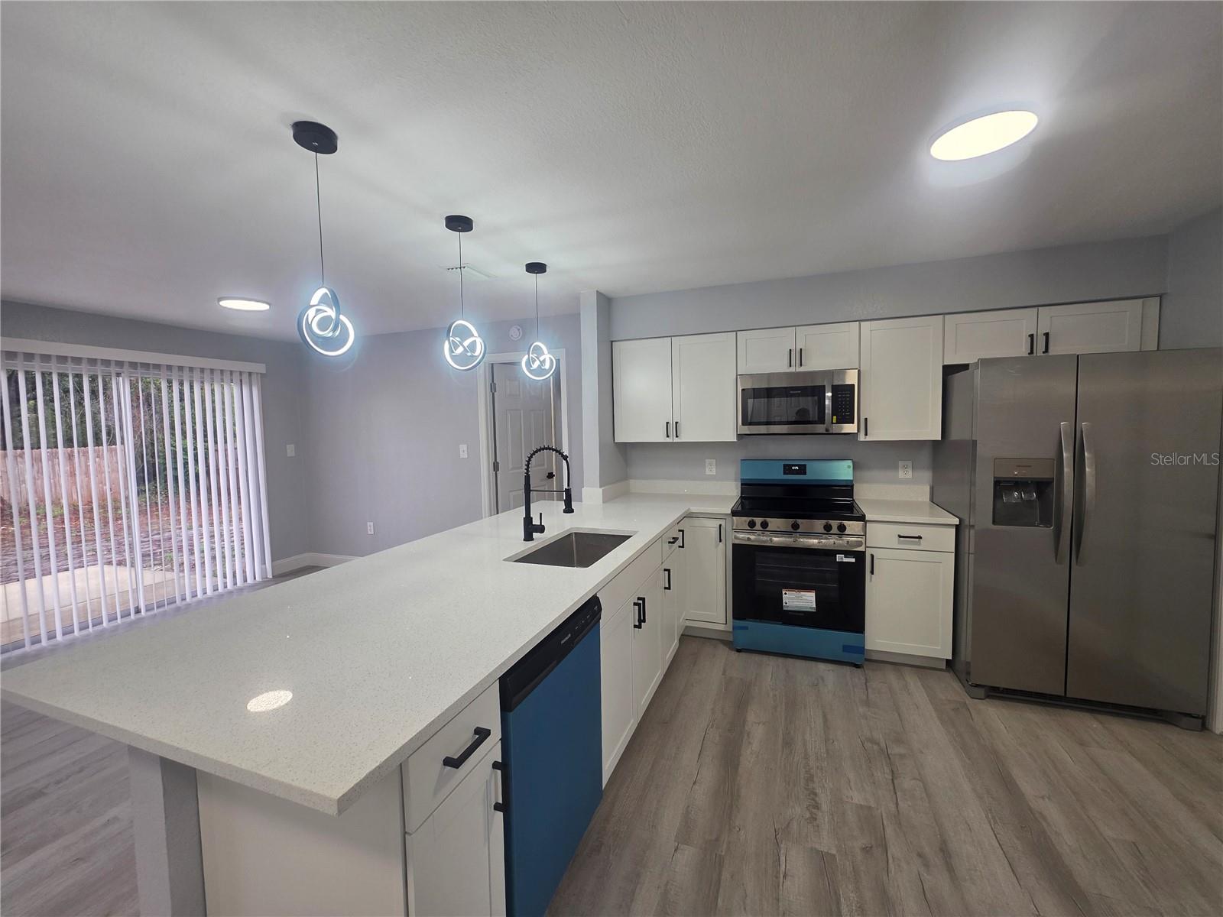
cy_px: 458
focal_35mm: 13
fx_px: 459
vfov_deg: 89.9
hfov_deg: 106.2
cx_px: 612
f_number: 1.9
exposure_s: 1/120
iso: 160
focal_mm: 2.2
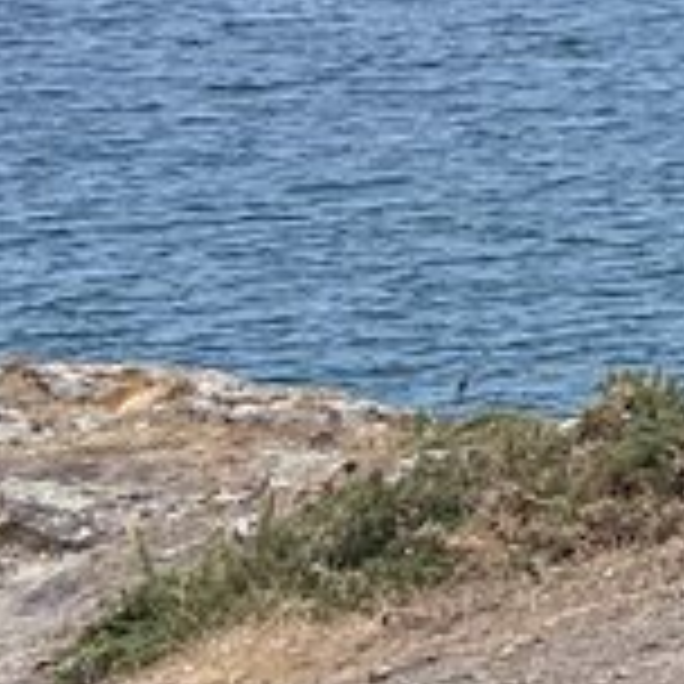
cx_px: 2268
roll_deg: -0.2
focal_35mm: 212
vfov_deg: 8.1
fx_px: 4739
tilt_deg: -1.1
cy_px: -382
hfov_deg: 7.1
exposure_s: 1/6211
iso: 50
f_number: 1.5
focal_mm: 5.7
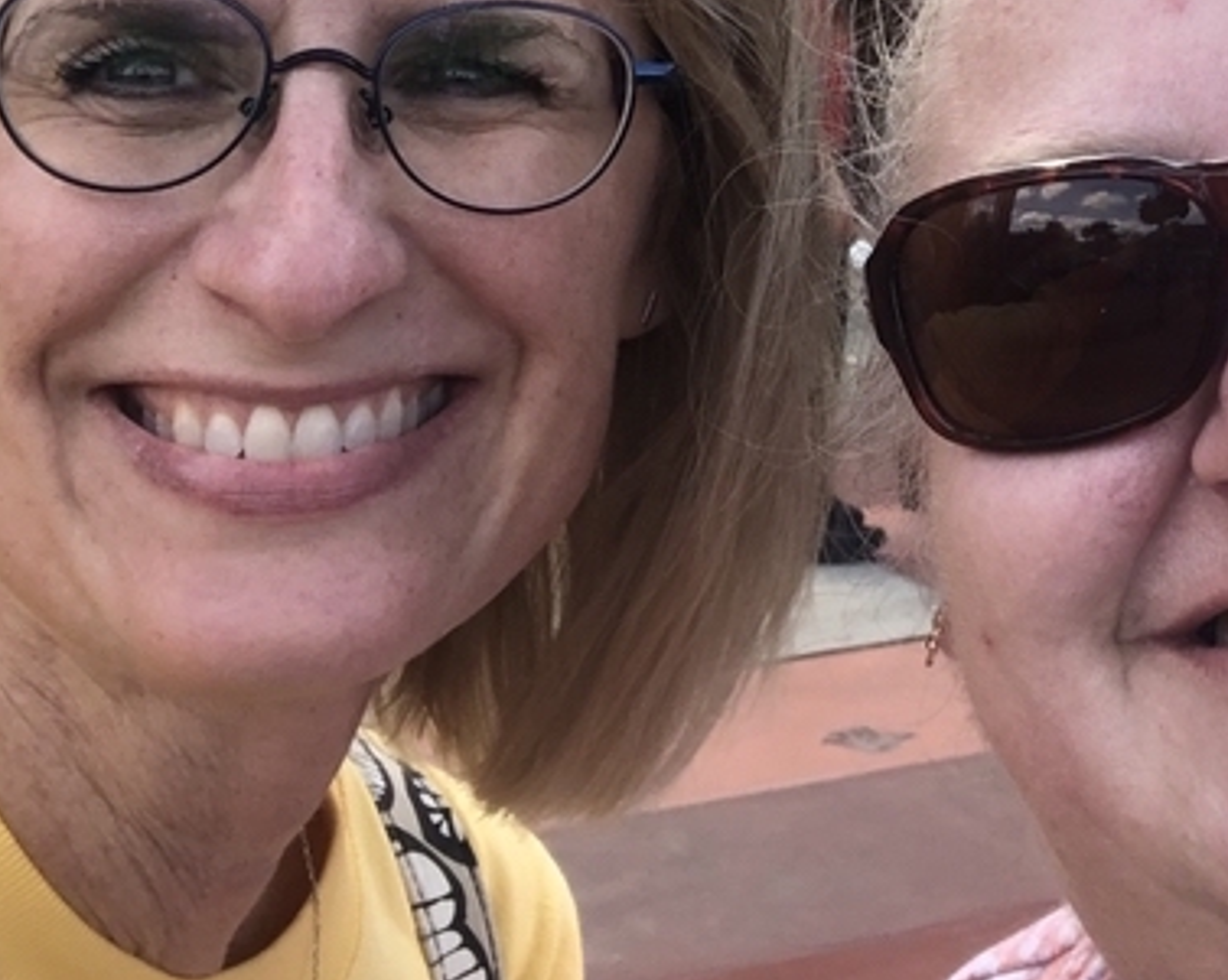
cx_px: 1091
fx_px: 3014
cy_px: -37
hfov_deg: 22.5
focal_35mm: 83
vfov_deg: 17.9
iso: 20
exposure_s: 1/179
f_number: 2.2
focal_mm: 2.87
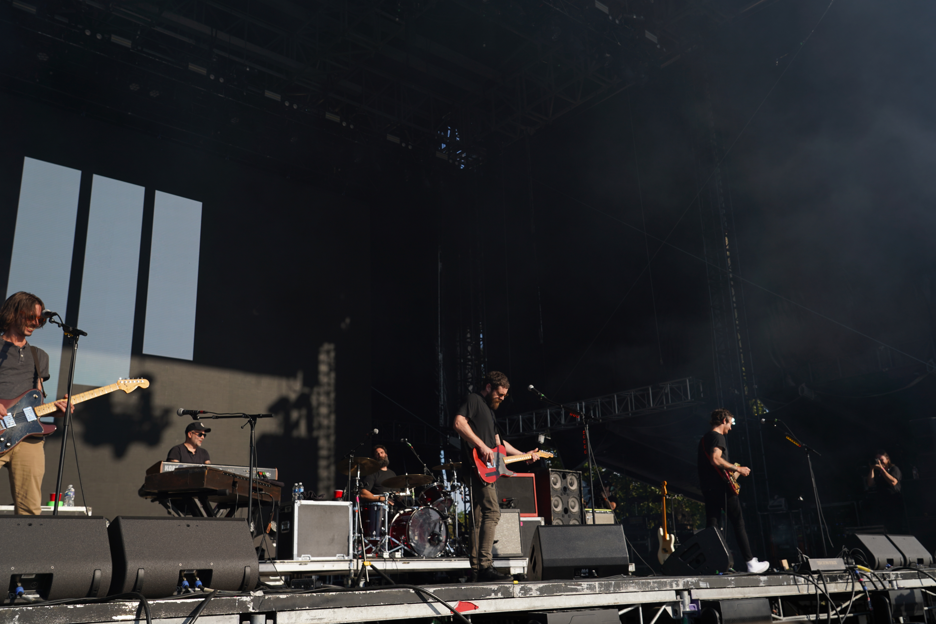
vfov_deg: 41.1
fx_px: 832
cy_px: 312
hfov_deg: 58.7
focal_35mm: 32
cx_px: 468
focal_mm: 32
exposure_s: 1/400
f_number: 8
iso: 100
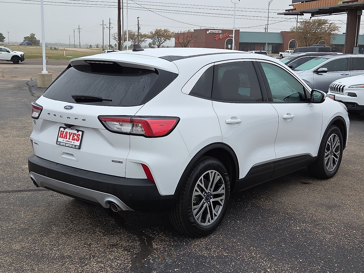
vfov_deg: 32.2
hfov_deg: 42.1
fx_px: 473
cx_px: 182
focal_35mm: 45
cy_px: 136
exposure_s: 1/833
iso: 76
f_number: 1.8
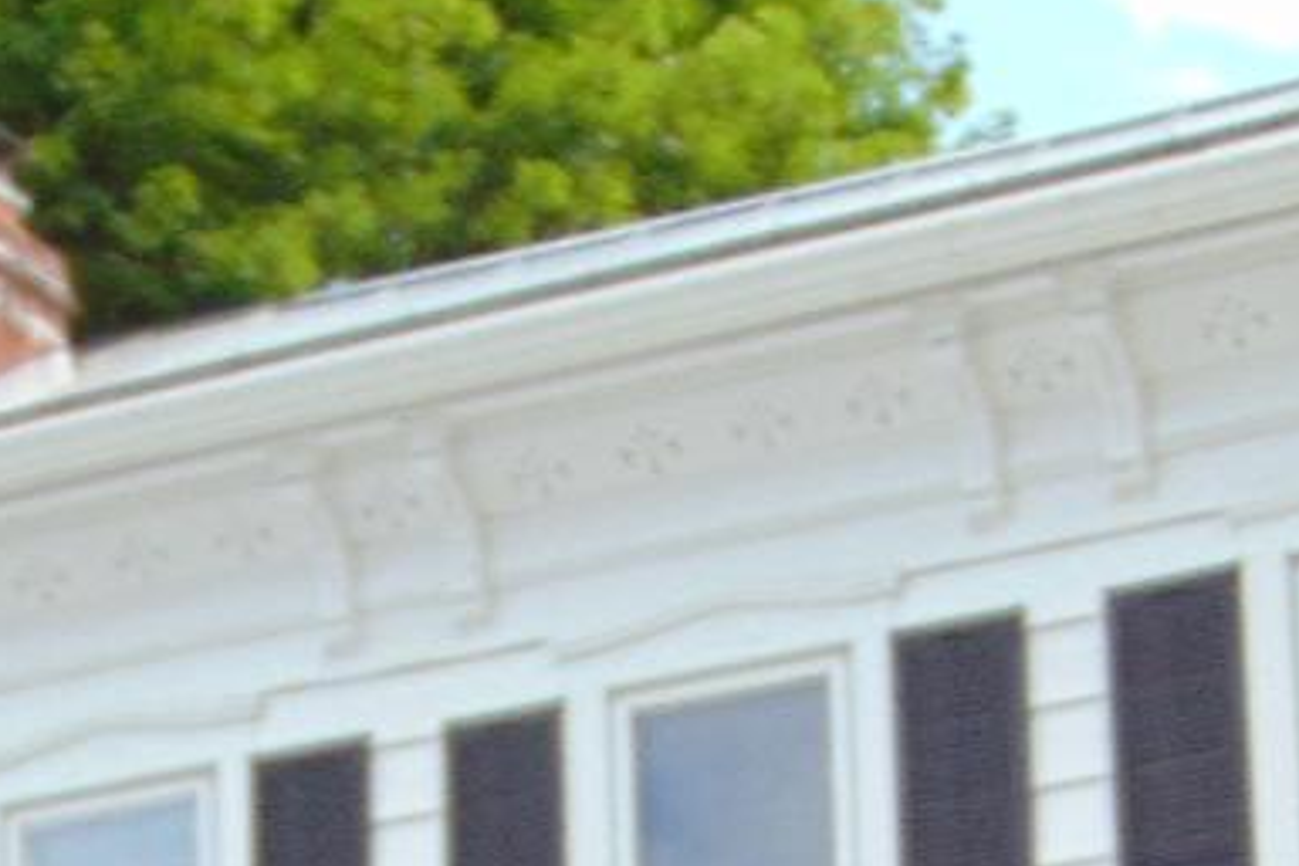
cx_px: 575
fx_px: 5917
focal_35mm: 164
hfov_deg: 12.5
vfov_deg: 8.0
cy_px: 1732
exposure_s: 1/250
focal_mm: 7.6
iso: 80
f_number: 3.3
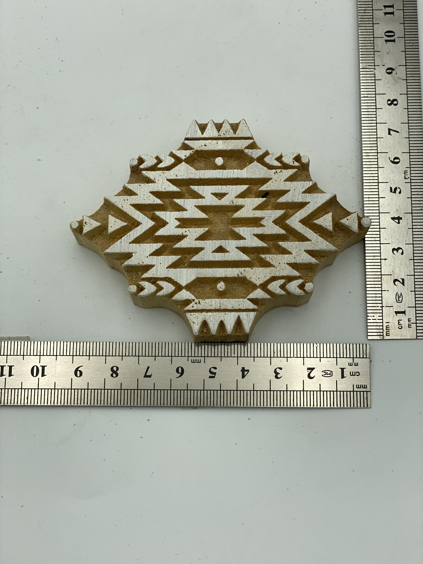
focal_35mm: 52
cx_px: 212
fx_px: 847
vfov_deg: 36.8
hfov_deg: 28.0
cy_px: 282
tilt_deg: -76.7
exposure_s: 1/786
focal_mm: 6
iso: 20
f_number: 2
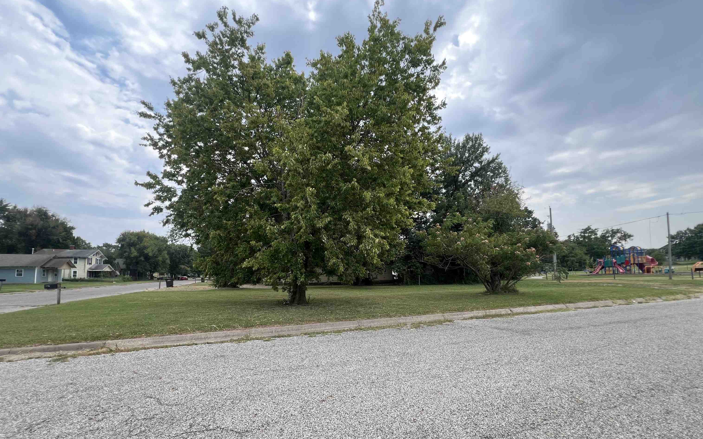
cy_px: 258
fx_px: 268
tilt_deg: +2.2
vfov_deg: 77.9
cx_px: 349
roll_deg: +0.4
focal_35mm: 14
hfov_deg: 105.3
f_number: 1.8
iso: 32
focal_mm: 1.57
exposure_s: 1/376
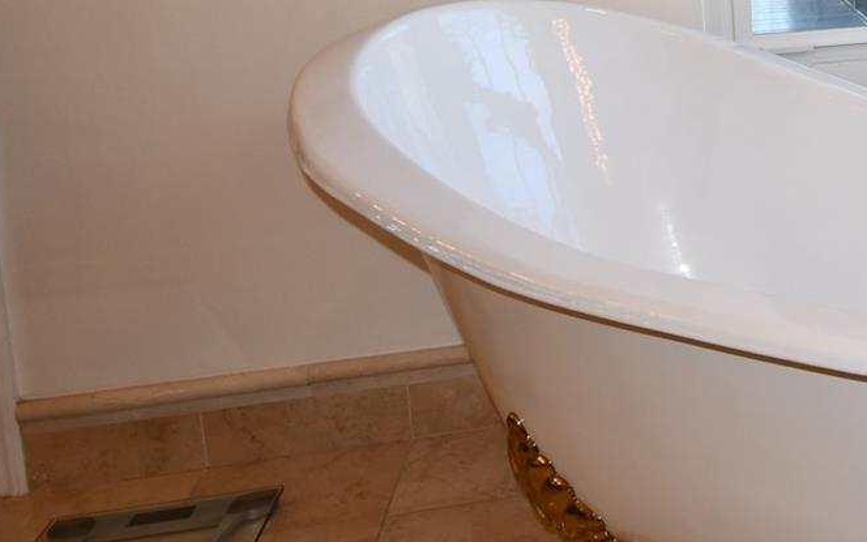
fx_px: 1276
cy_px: -14
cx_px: 1016
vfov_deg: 22.9
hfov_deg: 31.9
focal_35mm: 54
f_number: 5
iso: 400
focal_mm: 15
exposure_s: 1/100
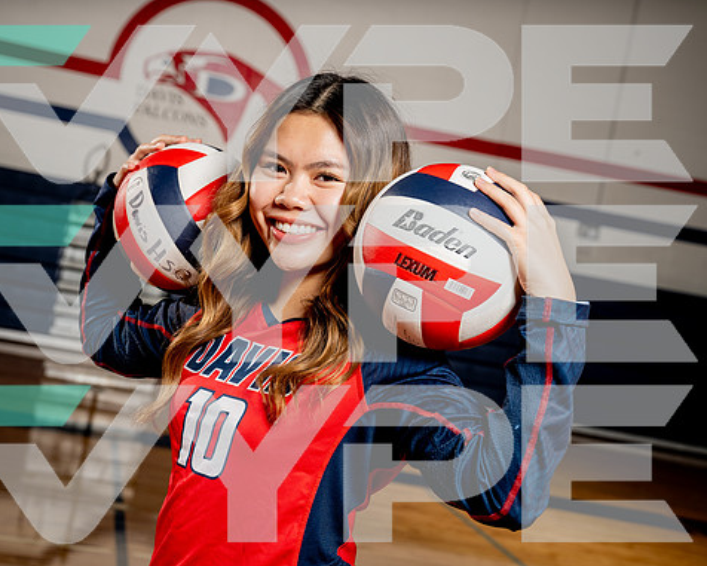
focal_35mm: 62
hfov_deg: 30.5
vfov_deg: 24.6
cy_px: 284
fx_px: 1298
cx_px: 319
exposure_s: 1/250
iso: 100
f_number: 5.6
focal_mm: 54
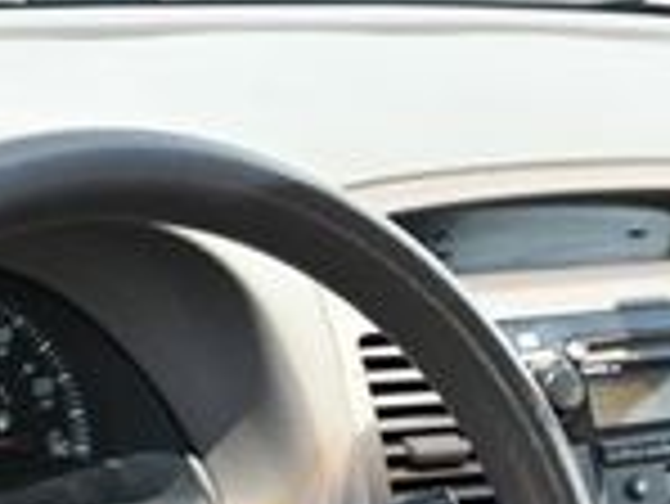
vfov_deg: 10.9
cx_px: 243
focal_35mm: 127
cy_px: 927
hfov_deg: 15.5
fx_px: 2462
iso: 320
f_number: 4
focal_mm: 20.5
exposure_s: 1/250
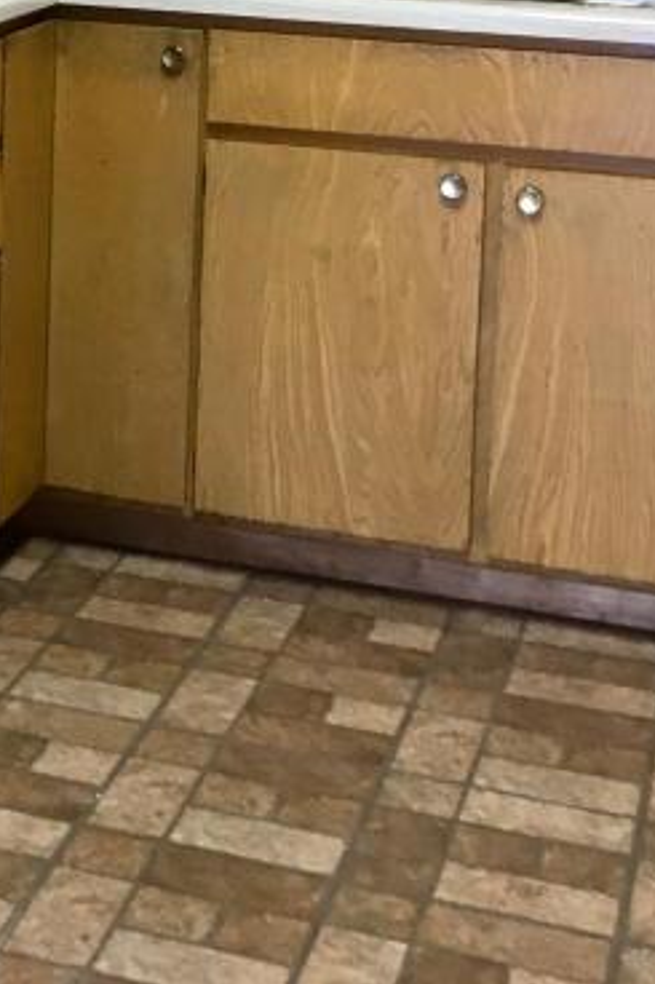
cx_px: -139
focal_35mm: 84
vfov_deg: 23.2
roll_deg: -1.2
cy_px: 3
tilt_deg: -7.5
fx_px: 2294
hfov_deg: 15.6
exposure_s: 1/30
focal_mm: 4.15
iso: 80
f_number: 2.2
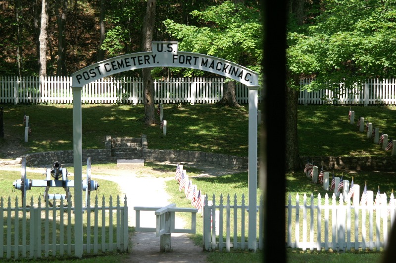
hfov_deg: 18.2
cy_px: 132
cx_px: 198
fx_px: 1236
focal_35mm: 112
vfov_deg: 12.2
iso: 100
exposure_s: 1/160
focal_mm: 75
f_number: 5.6
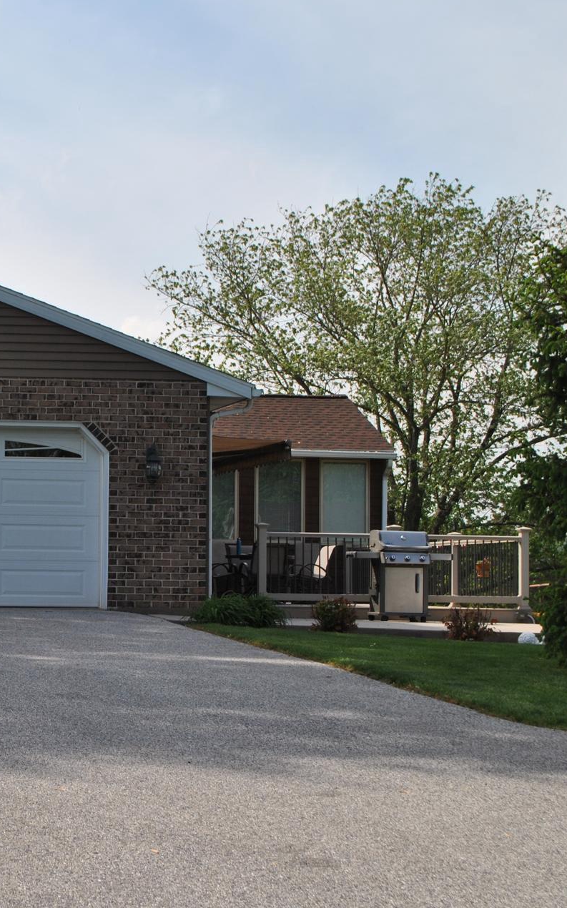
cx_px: -89
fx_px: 1955
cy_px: 449
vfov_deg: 26.2
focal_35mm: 79
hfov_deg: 15.9
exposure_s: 1/250
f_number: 8
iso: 100
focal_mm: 32
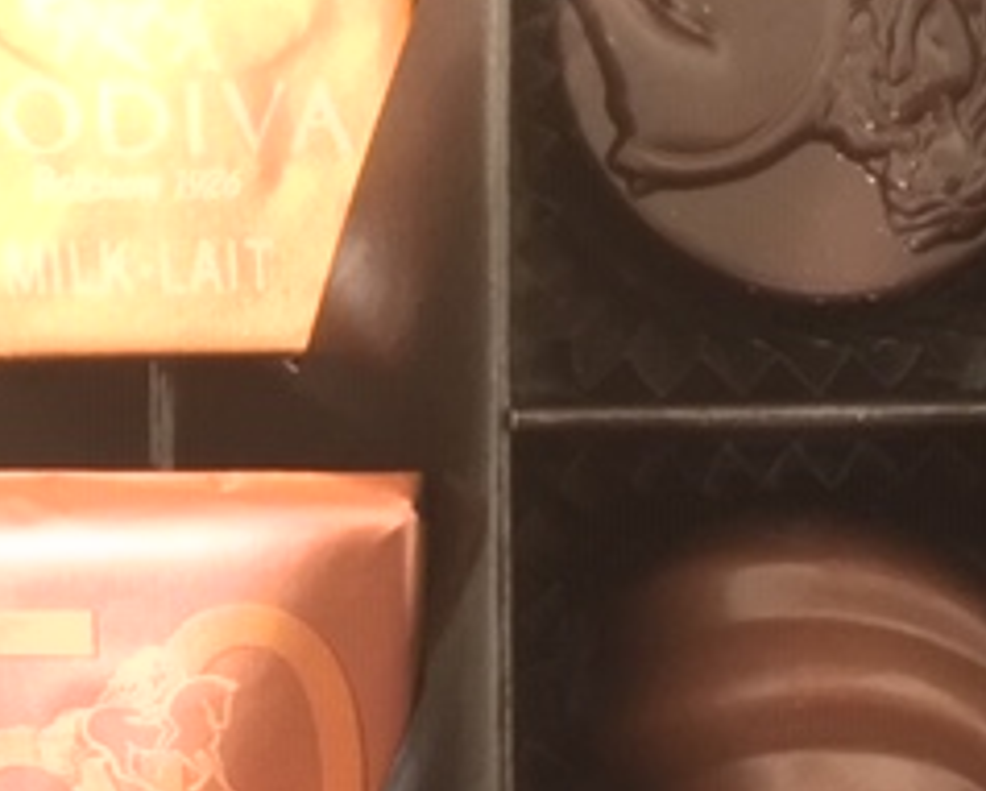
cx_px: 572
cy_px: 402
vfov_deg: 20.2
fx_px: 2221
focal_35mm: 76
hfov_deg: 25.0
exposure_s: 1/15
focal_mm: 4.15
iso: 800
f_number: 2.2
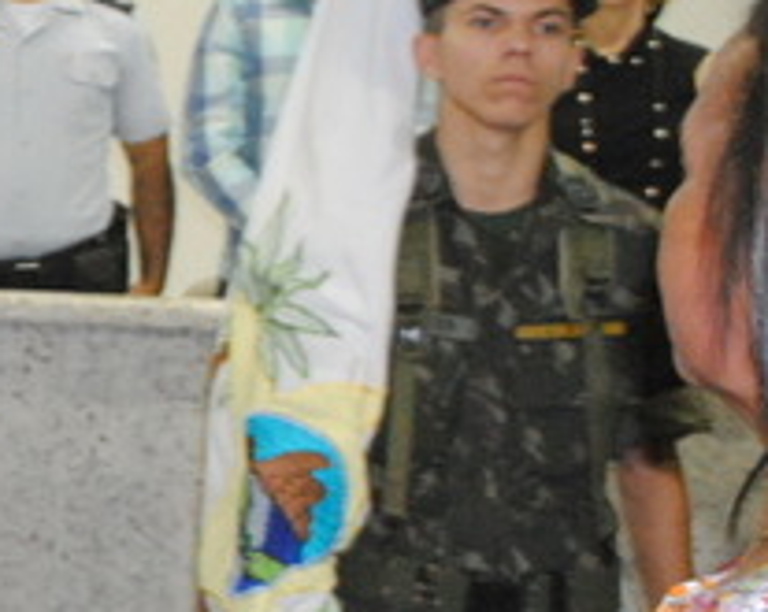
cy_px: 334
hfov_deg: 14.1
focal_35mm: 120
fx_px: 2724
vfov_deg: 12.8
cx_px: -642
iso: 1600
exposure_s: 1/40
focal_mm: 22
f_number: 5
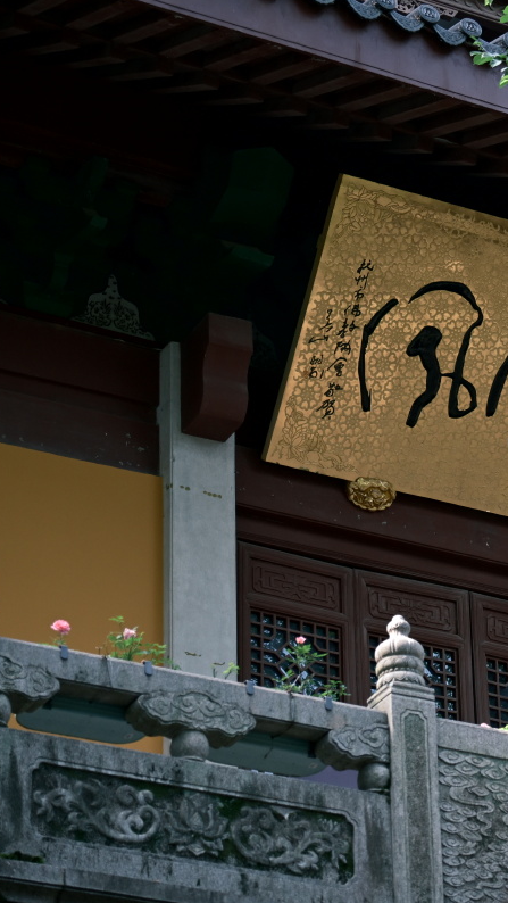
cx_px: 610
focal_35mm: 133
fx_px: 3183
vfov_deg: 16.1
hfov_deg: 9.0
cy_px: 449
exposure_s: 1/250
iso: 400
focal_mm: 56
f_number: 4.5
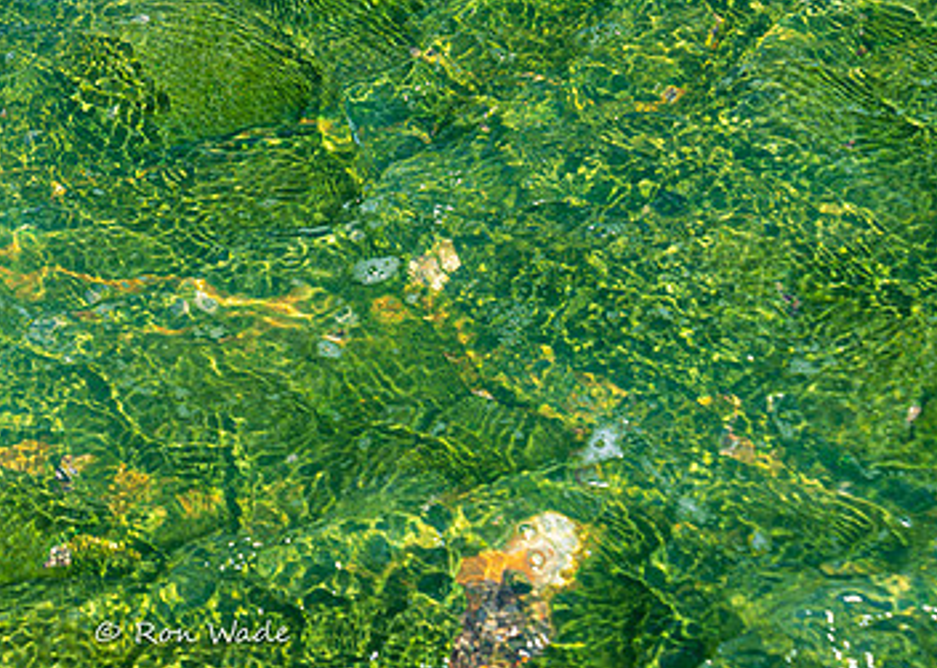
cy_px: 162
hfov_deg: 16.5
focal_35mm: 121
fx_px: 3218
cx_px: 222
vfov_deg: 11.8
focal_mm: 70
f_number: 6.3
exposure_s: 1/400
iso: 100
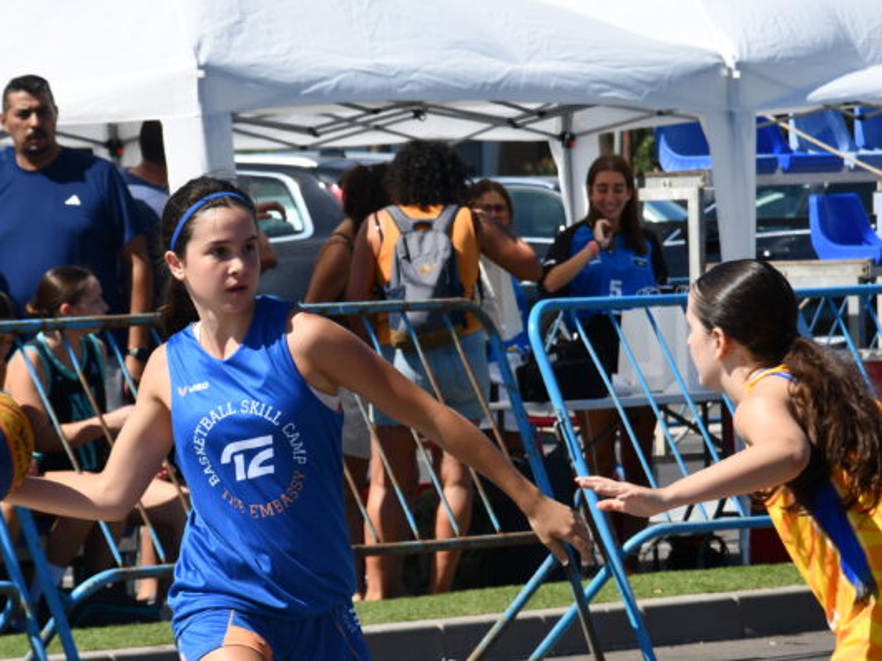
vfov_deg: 5.1
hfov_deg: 6.8
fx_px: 7413
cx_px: 370
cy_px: 406
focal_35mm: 291
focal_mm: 105
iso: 100
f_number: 9
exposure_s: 1/320
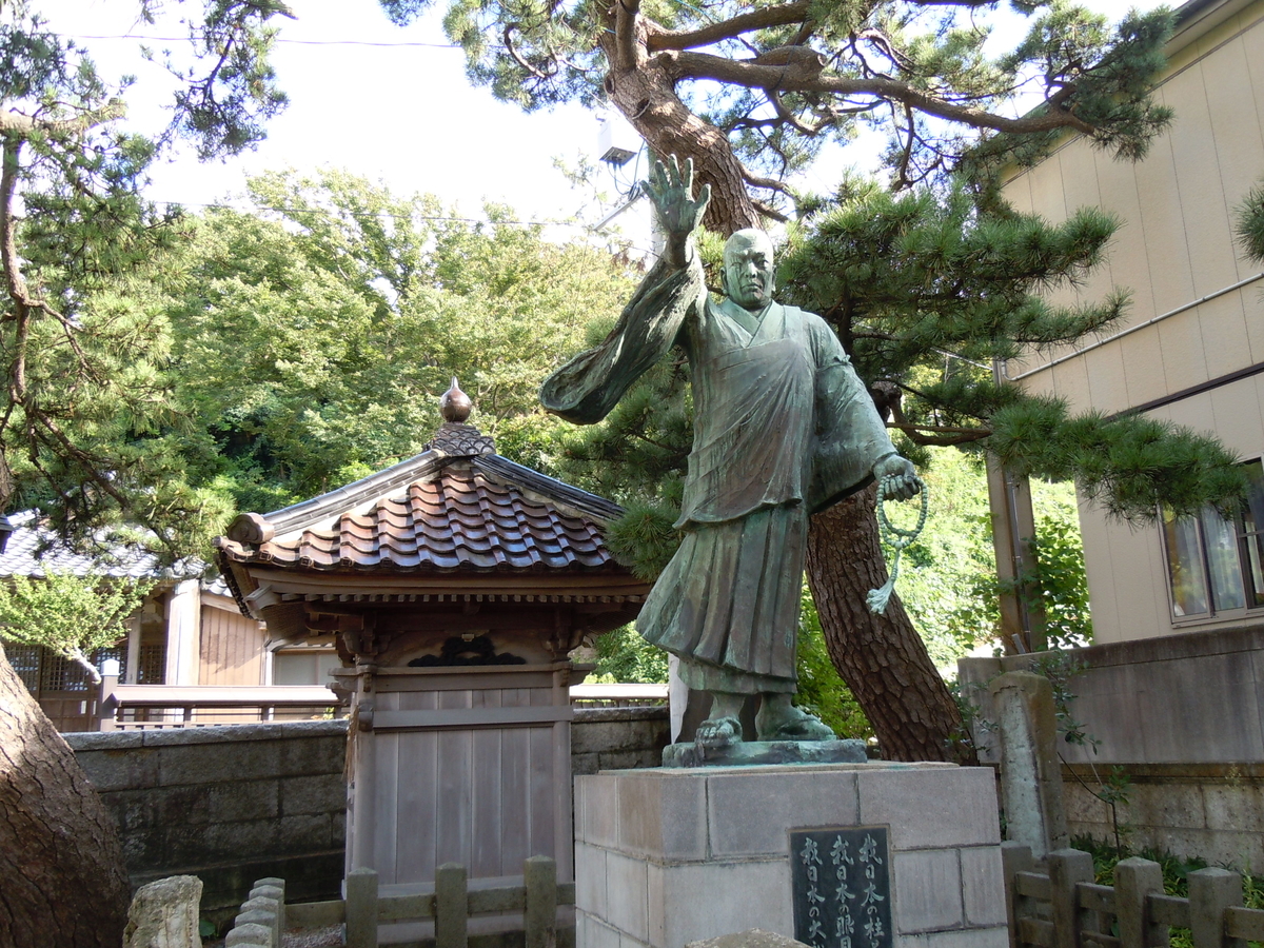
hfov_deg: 60.0
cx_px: 632
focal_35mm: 30
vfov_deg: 46.8
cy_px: 474
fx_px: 1095
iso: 100
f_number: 3.5
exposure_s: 1/80
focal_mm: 5.4
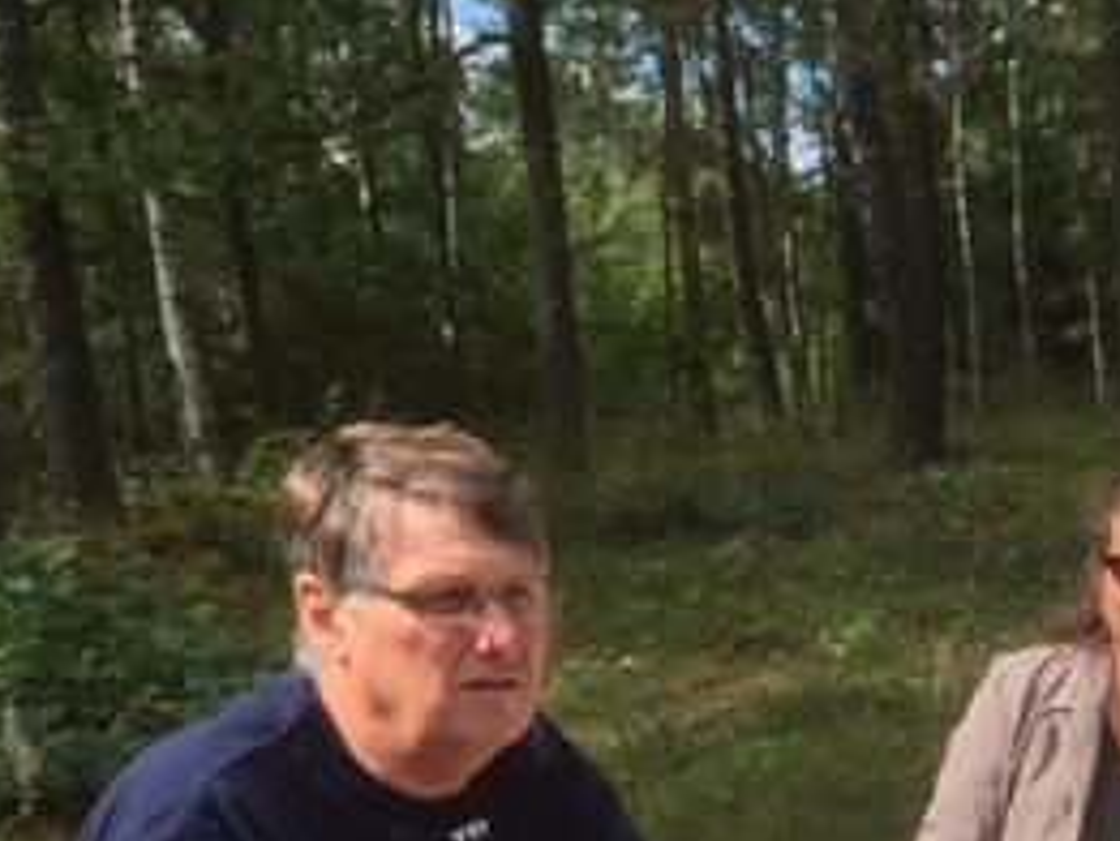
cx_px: 1283
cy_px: 1021
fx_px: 2298
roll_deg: -1.4
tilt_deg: -16.6
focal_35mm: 71
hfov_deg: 25.1
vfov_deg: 19.5
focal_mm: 4.15
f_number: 2.2
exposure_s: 1/775
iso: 32
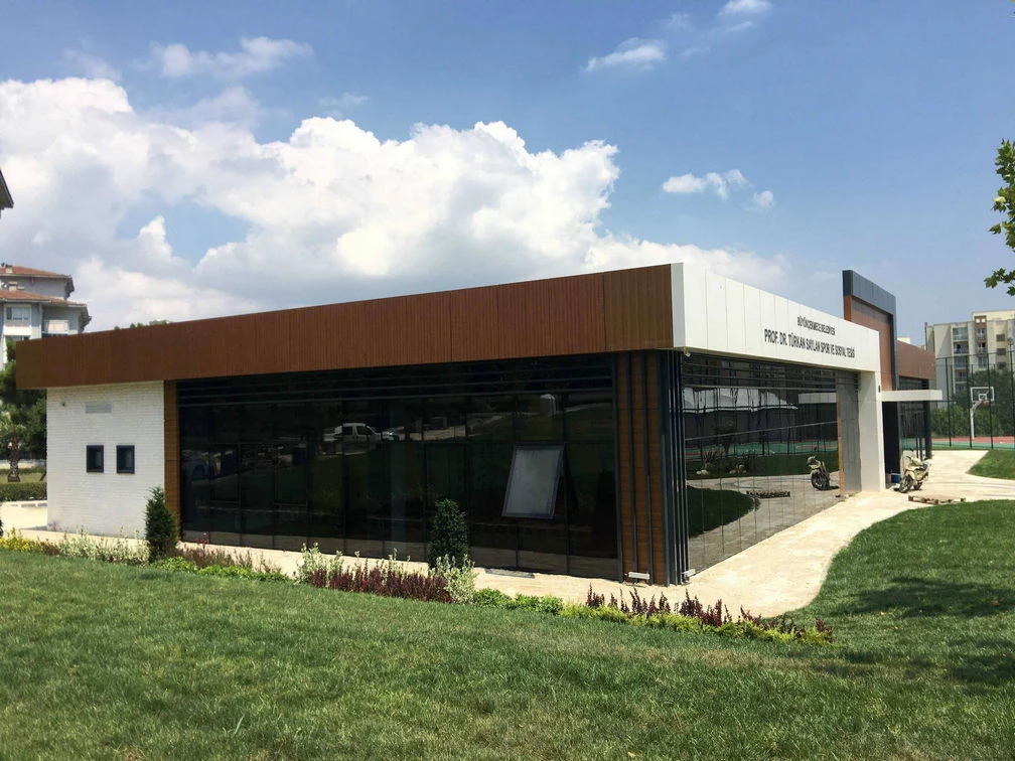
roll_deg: +0.7
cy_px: 380
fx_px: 850
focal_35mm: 29
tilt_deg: +3.5
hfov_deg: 61.7
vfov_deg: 48.2
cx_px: 508
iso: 25
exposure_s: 1/2079
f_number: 2.2
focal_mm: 4.15
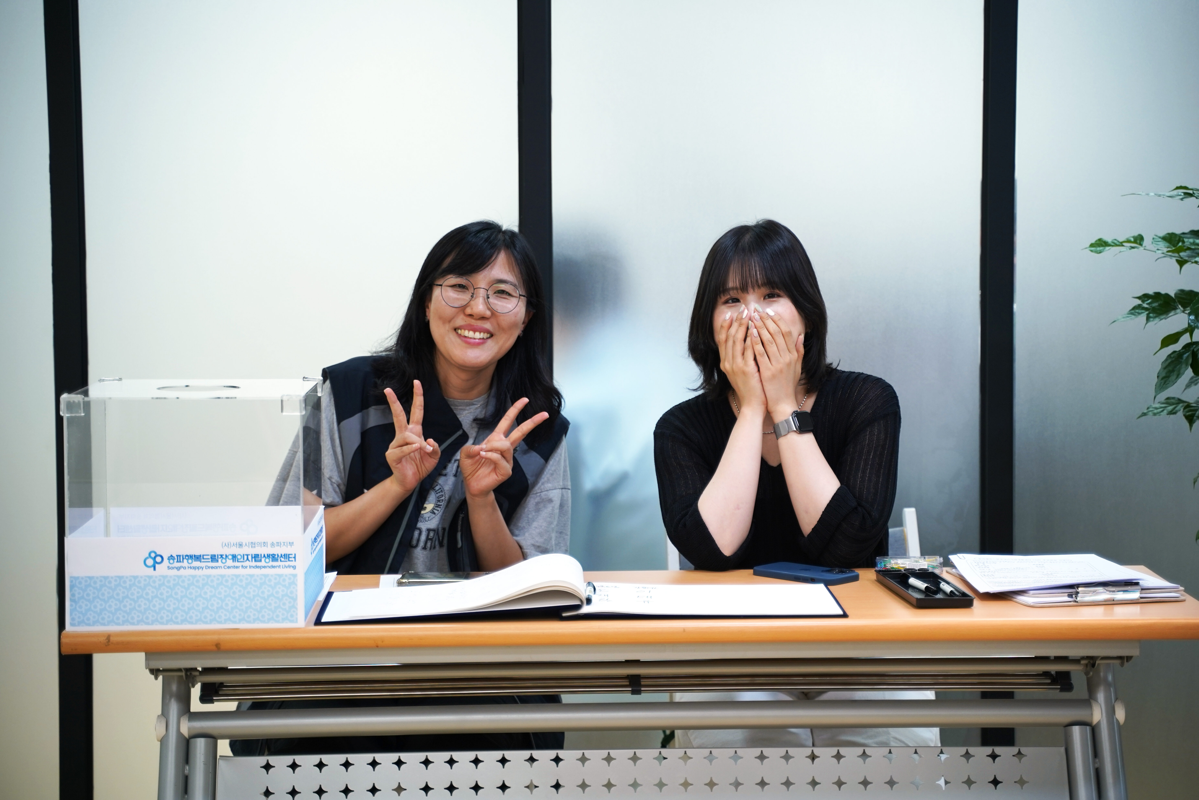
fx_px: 2498
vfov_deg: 18.2
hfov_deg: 27.0
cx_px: 600
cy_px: 400
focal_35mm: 75
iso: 320
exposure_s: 1/160
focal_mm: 75
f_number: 2.8
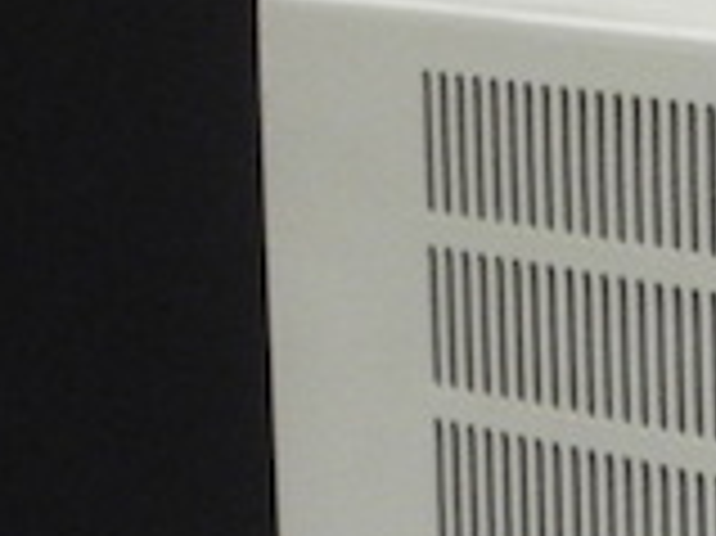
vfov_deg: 6.4
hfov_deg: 7.9
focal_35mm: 230
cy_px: 640
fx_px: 4754
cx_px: 1788
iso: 400
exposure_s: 1/30.1
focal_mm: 8.1
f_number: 3.2
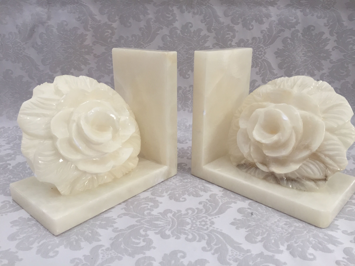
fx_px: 297
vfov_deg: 48.2
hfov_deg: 61.7
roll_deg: -1.1
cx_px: 178
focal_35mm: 29
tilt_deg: -18.4
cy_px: 133
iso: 100
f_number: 2.2
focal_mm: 4.15
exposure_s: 1/33
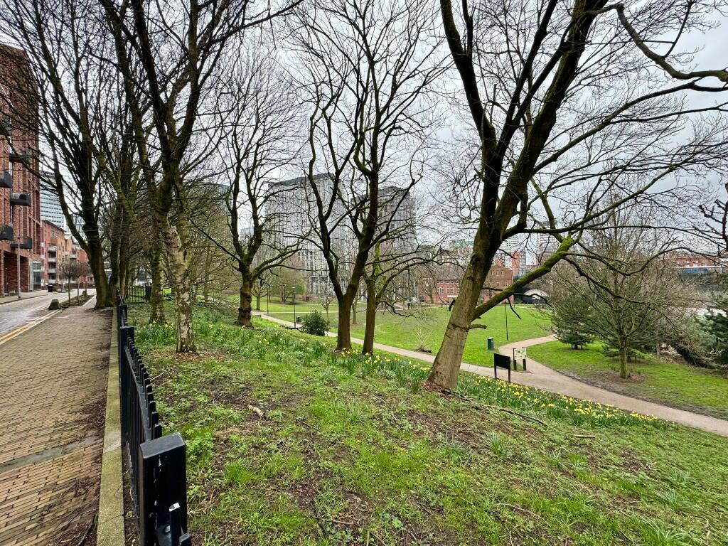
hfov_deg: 102.1
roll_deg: +1.8
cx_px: 364
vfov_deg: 85.7
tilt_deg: +1.7
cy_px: 273
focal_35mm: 14
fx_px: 294
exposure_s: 1/99
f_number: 2.2
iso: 50
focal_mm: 2.22
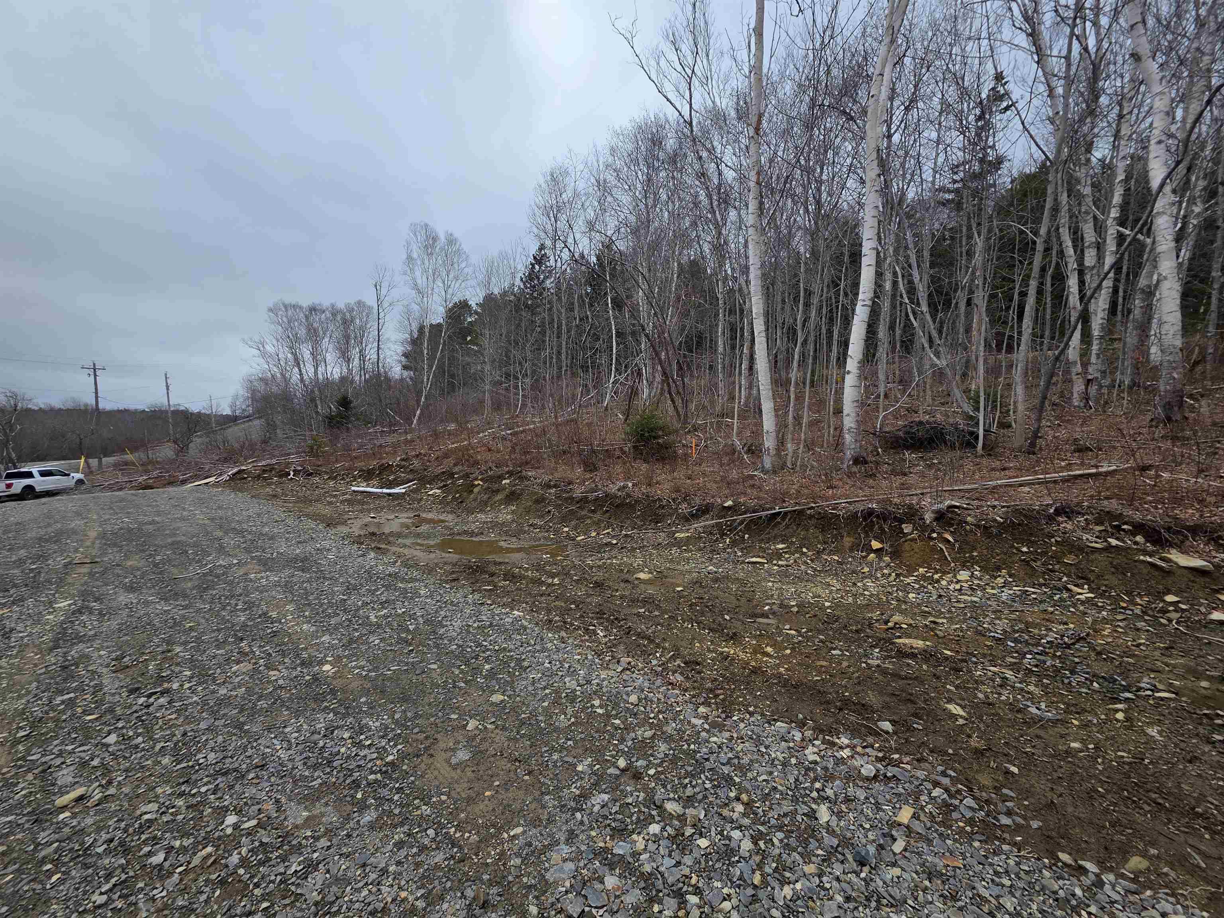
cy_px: 459
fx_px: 460
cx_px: 612
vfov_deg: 89.9
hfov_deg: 106.2
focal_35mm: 13
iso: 40
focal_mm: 2.2
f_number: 1.9
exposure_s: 1/1005
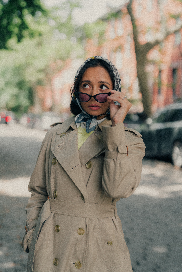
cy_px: 137
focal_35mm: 53
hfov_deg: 25.5
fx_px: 402
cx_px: 88
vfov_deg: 37.5
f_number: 2
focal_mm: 50
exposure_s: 1/2500
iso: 800
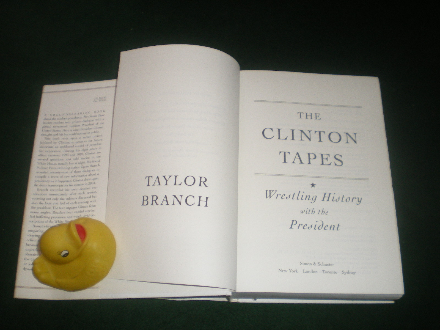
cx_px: 220
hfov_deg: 49.0
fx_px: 483
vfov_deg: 37.7
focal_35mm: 38
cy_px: 165
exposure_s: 1/50
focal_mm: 6.3
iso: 200
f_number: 3.1
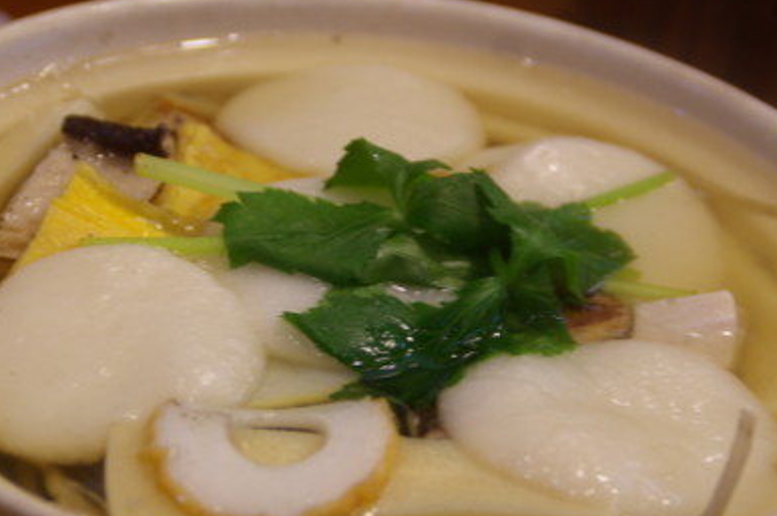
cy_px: 281
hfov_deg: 16.5
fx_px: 2673
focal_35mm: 124
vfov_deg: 11.0
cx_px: 315
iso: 100
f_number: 4.5
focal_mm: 40
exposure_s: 1/6
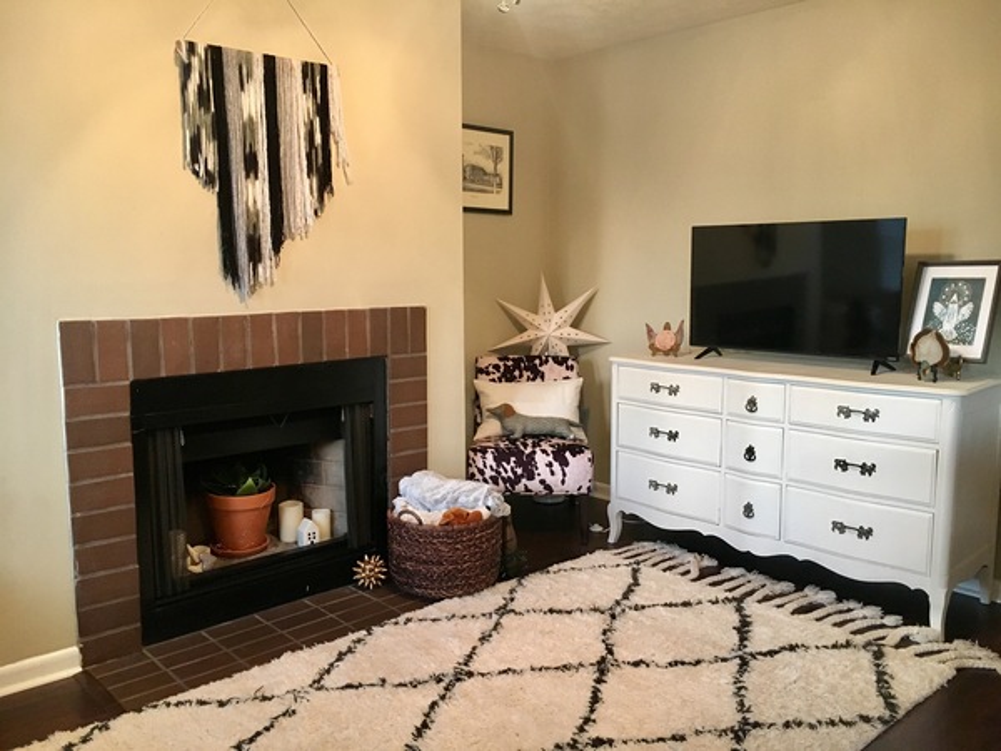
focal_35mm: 29
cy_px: 376
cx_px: 500
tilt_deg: -8.0
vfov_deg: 48.2
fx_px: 839
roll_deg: -0.1
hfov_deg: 61.7
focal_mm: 4.15
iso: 200
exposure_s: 1/24
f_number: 2.2
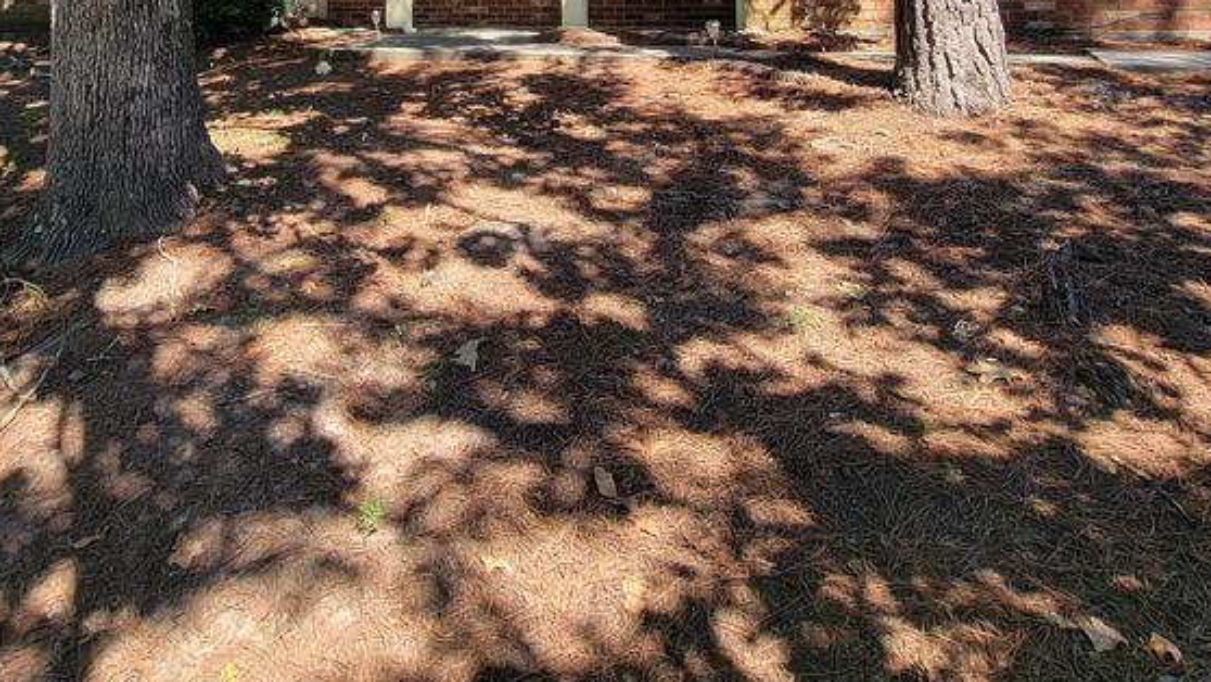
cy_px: -119
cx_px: 514
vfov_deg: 35.7
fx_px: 835
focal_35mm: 26
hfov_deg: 71.5
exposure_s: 1/336
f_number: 2.2
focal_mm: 2.2
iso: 50
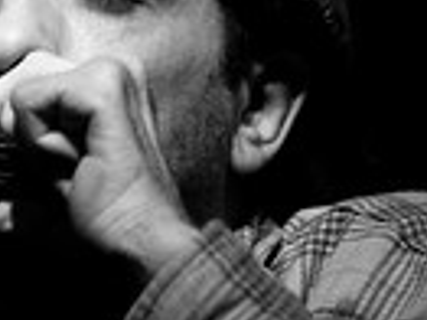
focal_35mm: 319
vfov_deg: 4.7
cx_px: -231
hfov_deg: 6.1
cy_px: 233
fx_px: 3931
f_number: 1.8
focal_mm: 50
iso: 1000
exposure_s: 1/80
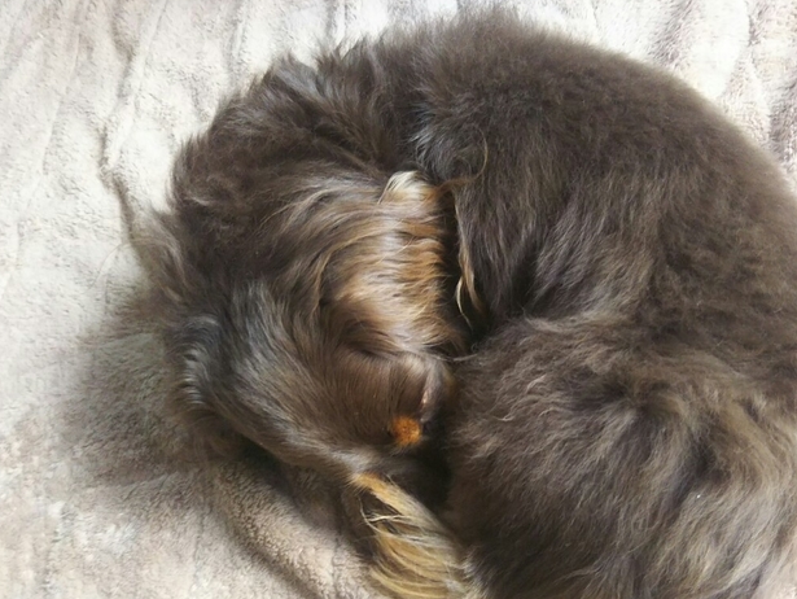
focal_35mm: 39
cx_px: 460
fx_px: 898
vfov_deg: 36.7
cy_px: 367
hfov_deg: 47.7
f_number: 2.2
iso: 160
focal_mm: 4
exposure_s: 1/60
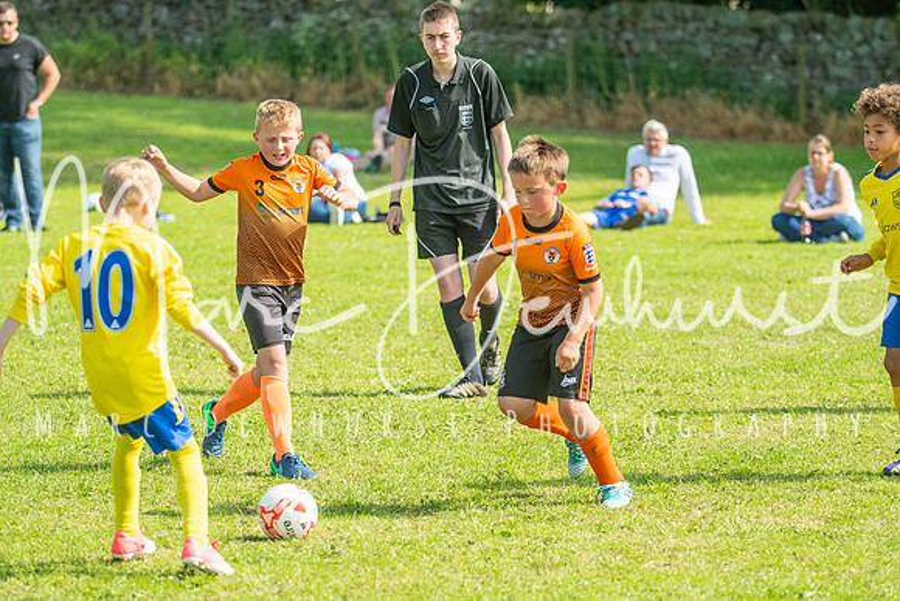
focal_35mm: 153
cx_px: 450
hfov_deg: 13.4
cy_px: 300
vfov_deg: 9.0
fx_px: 3826
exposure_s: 1/1600
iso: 250
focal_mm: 102
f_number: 3.2
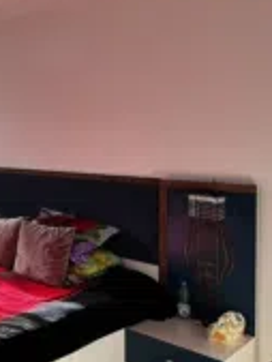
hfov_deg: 29.5
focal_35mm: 41
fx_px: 429
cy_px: 162
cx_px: -66
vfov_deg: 45.7
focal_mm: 1.57
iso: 40
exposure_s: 1/99
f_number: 1.8
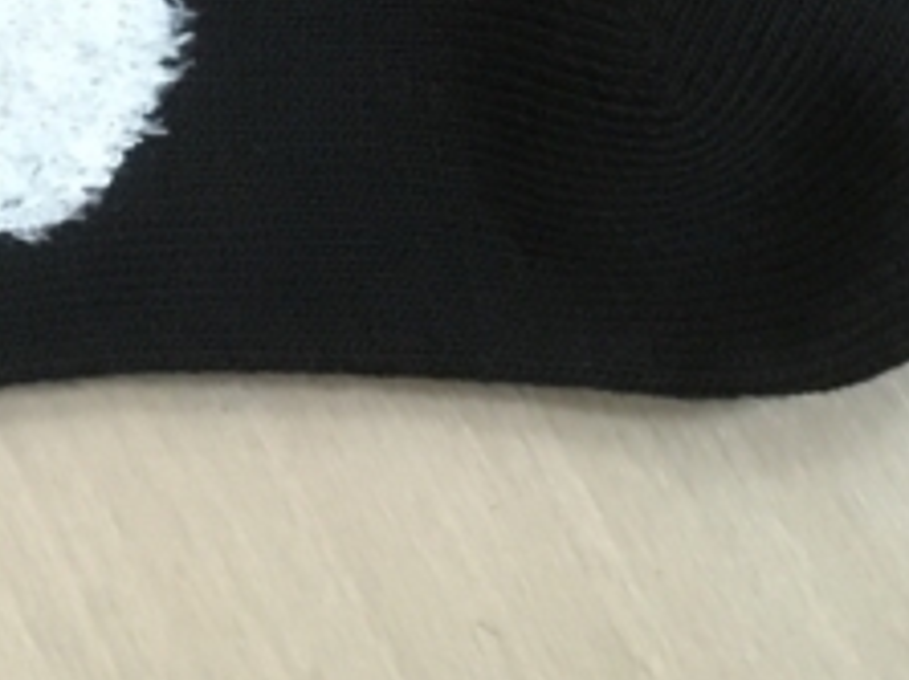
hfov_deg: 14.7
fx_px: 3491
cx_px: 110
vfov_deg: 10.3
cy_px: -688
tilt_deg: -79.7
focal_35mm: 133
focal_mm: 4.15
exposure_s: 1/15
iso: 200
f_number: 2.2
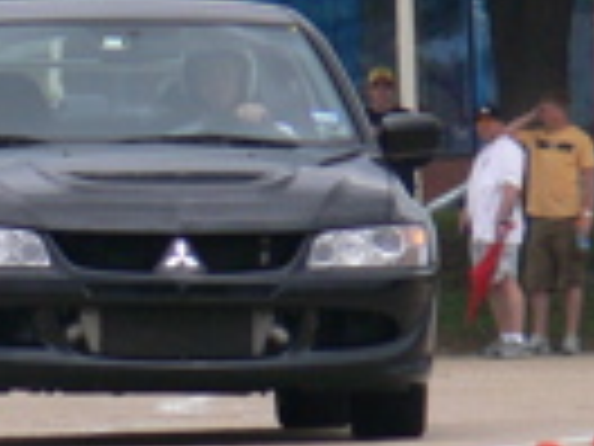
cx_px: -396
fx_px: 33770
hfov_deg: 1.0
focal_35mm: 1968
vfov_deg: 0.8
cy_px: 171
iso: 100
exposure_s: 1/640
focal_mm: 85.6
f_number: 5
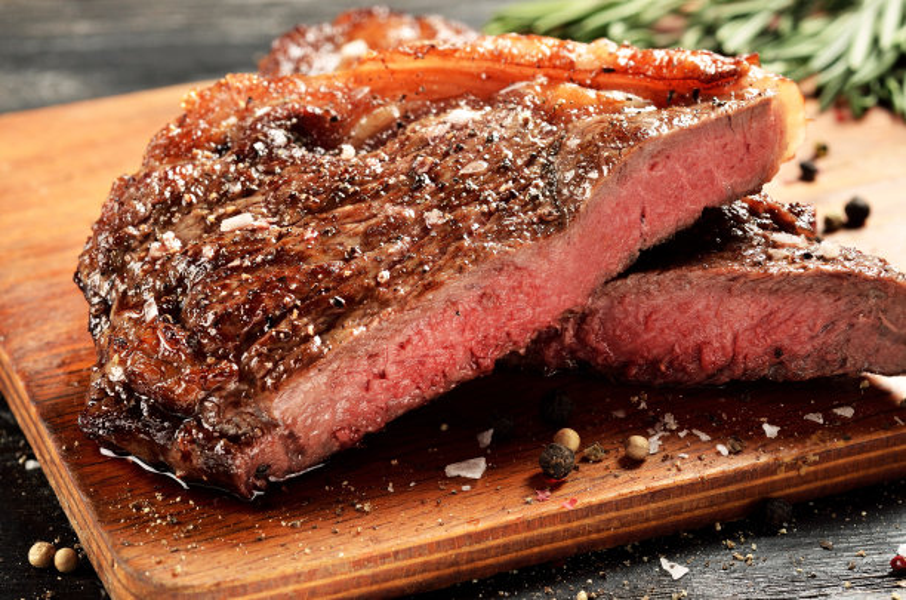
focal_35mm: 90
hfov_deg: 22.7
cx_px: 453
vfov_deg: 15.1
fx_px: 2260
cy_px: 300
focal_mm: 60
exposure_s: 1/160
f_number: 9
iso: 100
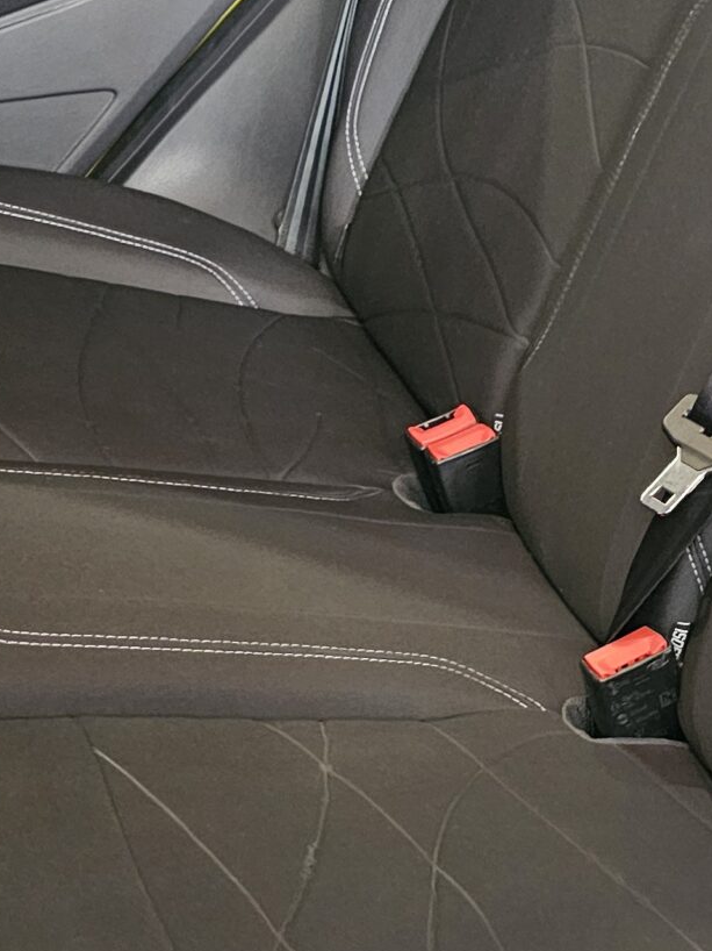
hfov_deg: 19.8
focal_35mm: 72
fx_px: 1976
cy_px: 587
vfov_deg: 27.0
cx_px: 726
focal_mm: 6.3
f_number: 1.7
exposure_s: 1/25
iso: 1000
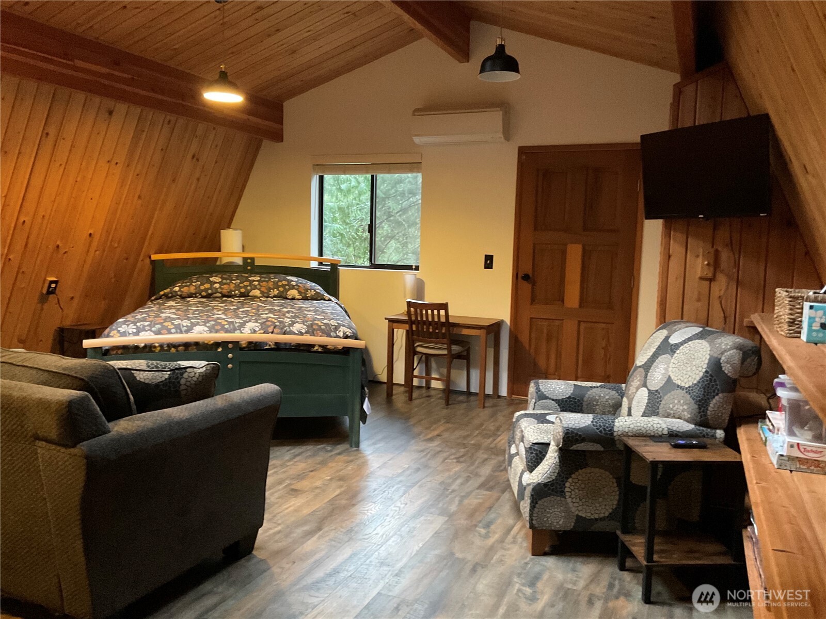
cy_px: 310
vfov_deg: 48.2
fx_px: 692
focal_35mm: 29
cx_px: 413
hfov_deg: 61.7
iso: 500
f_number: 1.8
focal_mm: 3
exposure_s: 1/30
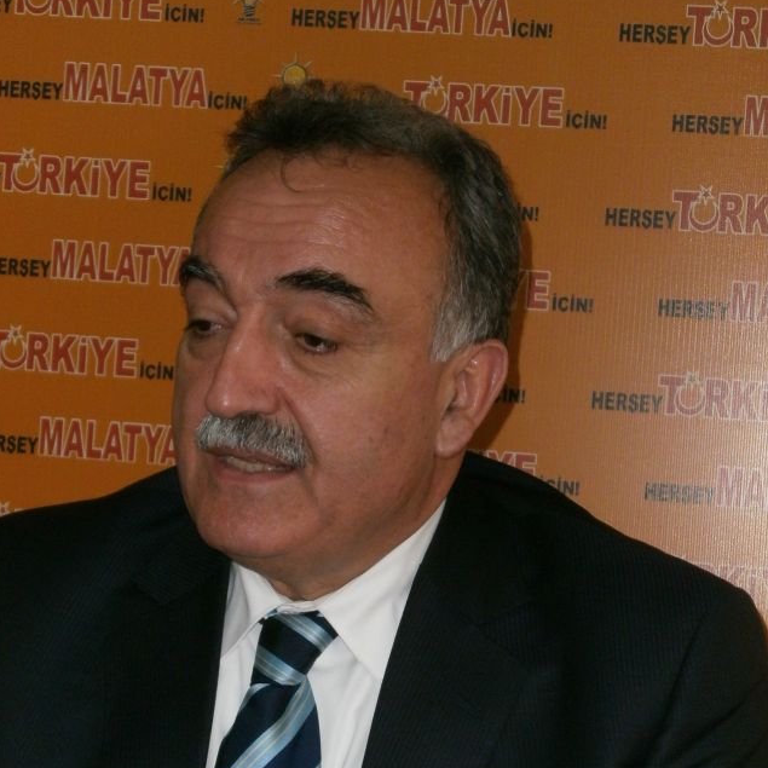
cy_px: 481
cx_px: 382
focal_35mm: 108
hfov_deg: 16.1
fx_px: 2711
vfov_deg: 16.1
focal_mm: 16.2
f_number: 5.9
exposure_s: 1/80
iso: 250
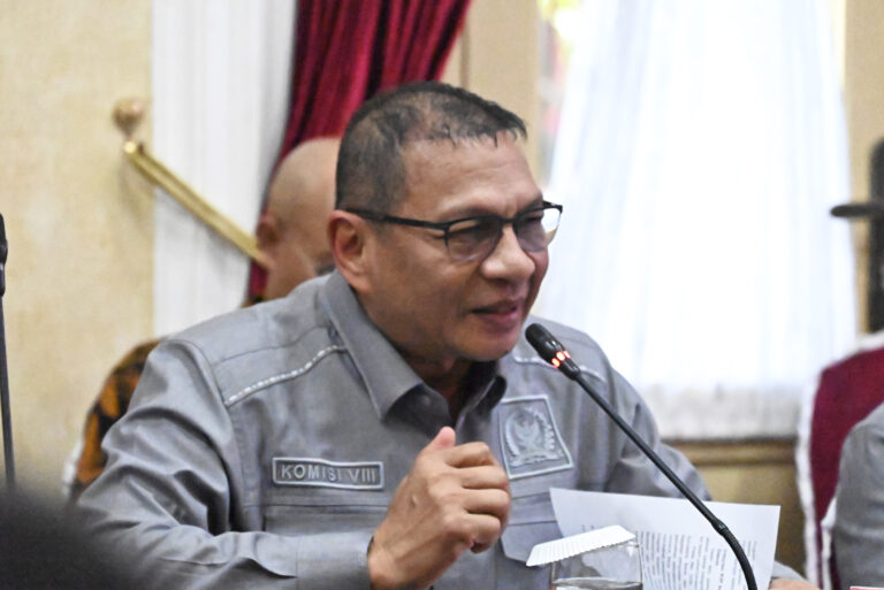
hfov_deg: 10.3
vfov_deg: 6.9
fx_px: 4914
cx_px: 442
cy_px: 295
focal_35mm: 200
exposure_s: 1/640
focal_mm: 200
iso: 40000
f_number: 6.3
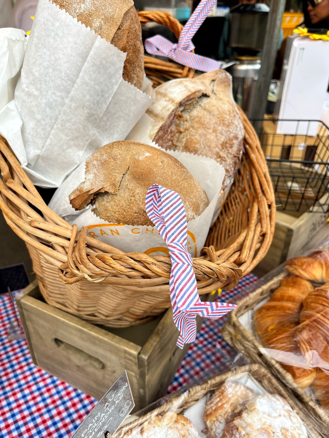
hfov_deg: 53.1
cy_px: 219
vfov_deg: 67.3
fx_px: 330
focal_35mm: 26
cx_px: 164
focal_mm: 5.1
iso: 50
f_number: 1.6
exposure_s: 1/122
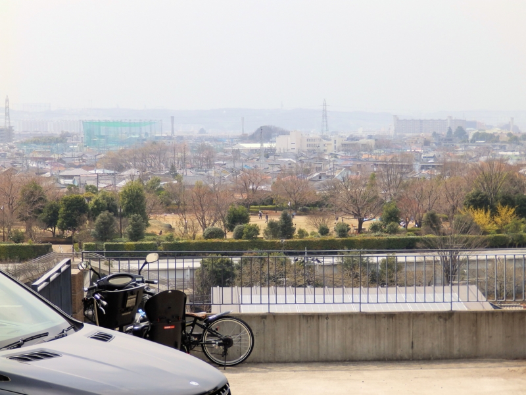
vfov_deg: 14.8
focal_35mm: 100
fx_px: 1520
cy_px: 198
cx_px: 263
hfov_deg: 19.6
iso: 80
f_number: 4.6
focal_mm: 17.9
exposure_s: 1/500
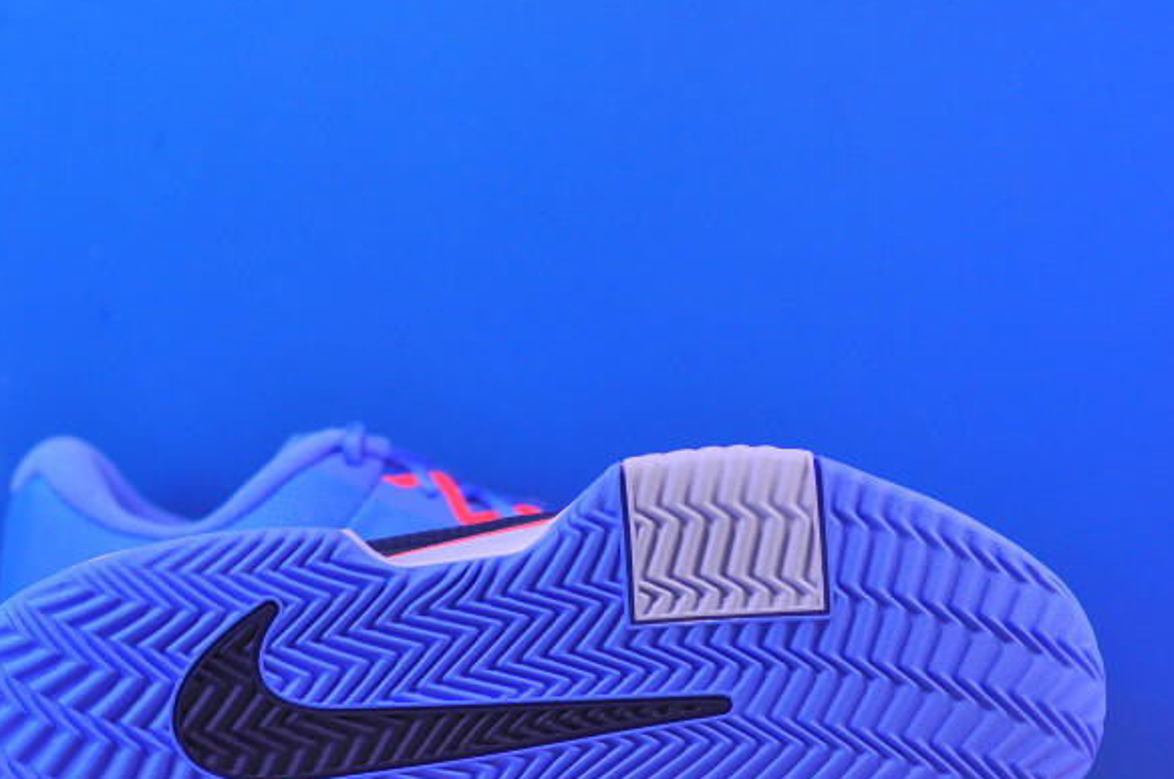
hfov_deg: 19.8
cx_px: 507
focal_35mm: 103
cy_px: 456
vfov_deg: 13.2
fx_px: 3354
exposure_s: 1/320
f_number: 2.5
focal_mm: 50
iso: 250
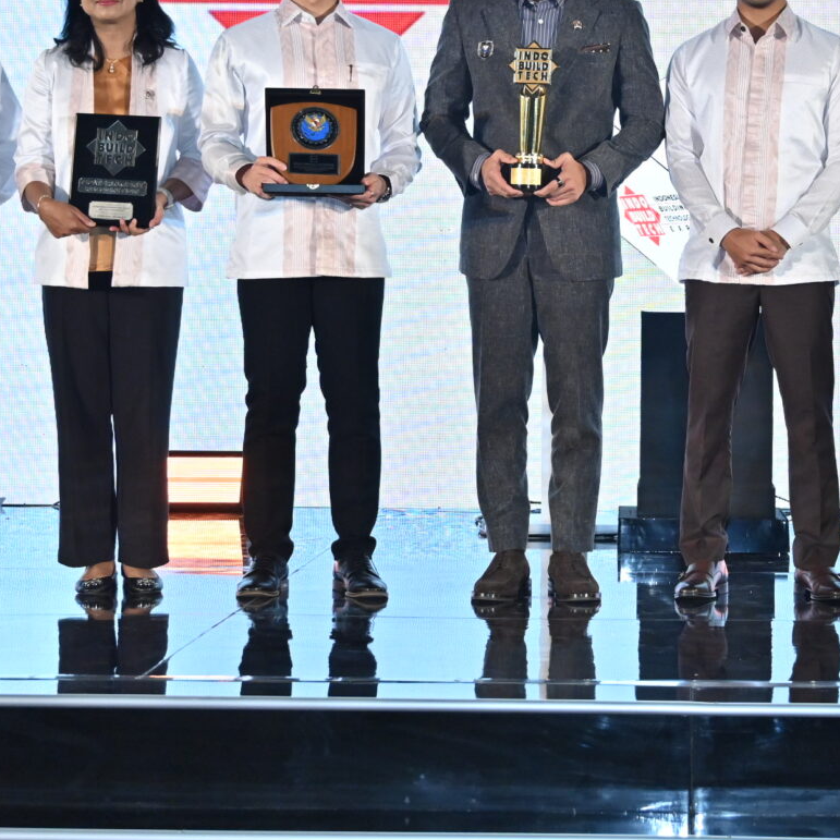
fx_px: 3020
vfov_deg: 15.8
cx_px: 637
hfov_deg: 15.8
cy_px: 204
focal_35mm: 110
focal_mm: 39
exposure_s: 1/125
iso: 1000
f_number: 4.5
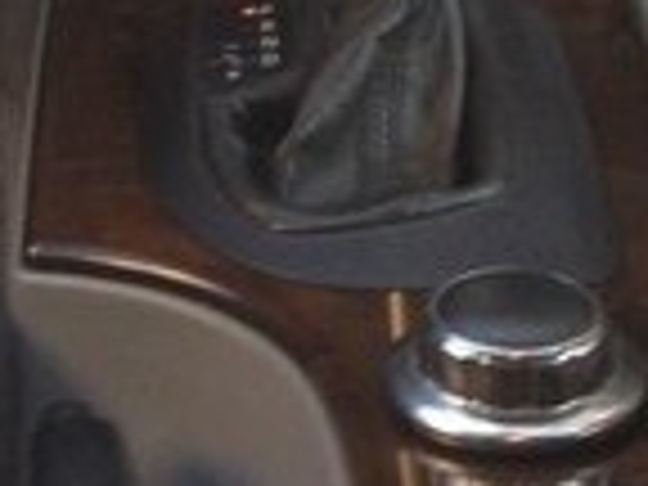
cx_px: 225
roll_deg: +3.4
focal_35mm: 160
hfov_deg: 12.3
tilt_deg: -20.0
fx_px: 2995
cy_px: -470
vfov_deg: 8.8
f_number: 2.4
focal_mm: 4.28
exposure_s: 1/40
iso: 64
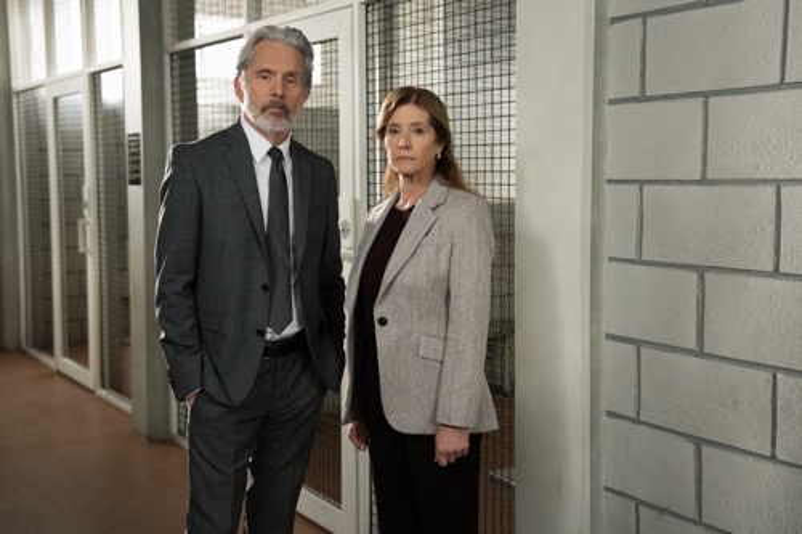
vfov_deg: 29.2
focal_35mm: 46
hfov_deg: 42.8
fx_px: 1024
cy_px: 267
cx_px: 401
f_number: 3.5
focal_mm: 46
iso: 6400
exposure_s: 1/160
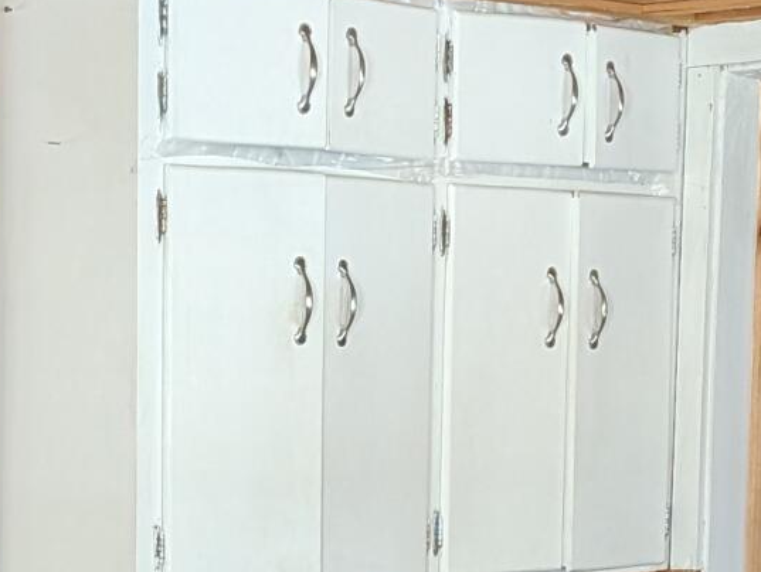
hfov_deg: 14.5
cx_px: 20
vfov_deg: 10.8
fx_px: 2949
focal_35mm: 134
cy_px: 743
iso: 315
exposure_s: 1/360
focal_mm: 6.9
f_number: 1.68
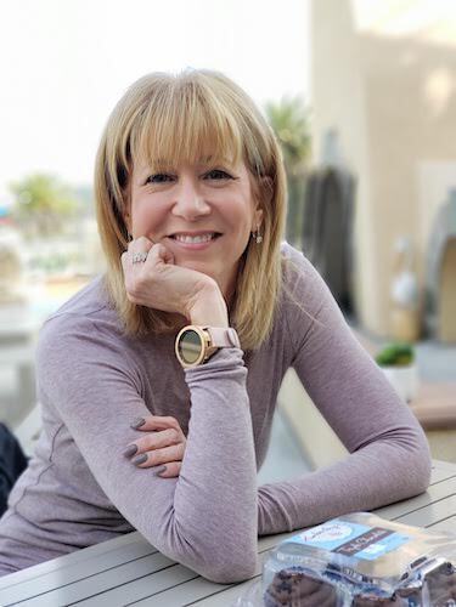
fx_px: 913
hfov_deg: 28.0
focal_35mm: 52
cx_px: 228
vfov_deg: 36.8
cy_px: 304
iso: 32
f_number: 2.4
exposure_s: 1/120
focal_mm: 6
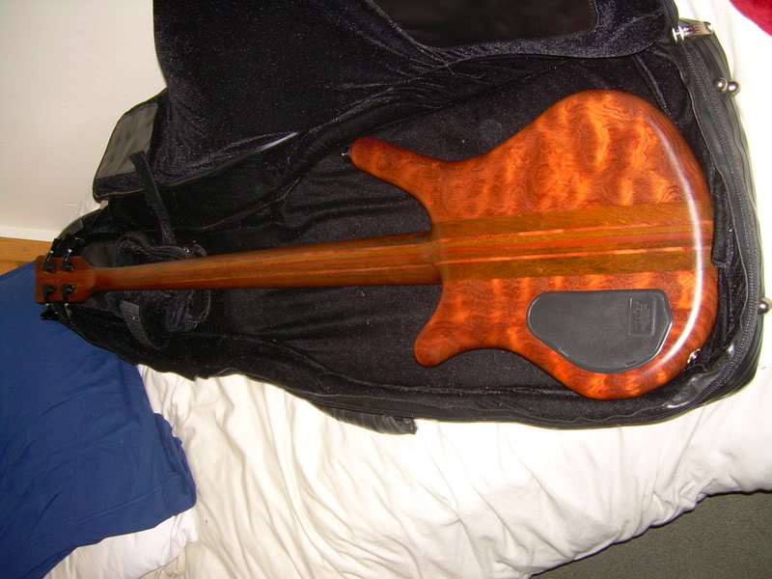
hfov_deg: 49.0
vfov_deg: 37.7
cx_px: 386
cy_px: 290
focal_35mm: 38
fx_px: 847
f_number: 2.8
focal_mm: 6.3
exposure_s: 1/60
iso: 59
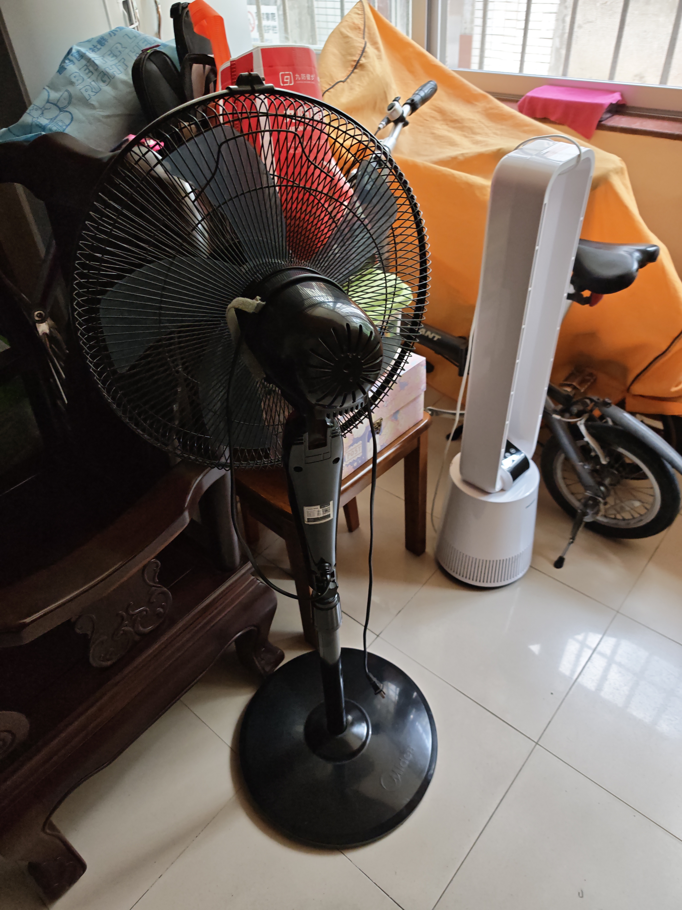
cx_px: 341
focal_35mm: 23
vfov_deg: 73.9
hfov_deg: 58.9
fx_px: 604
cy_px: 455
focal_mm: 6.55
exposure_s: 1/50
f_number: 1.6
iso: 80
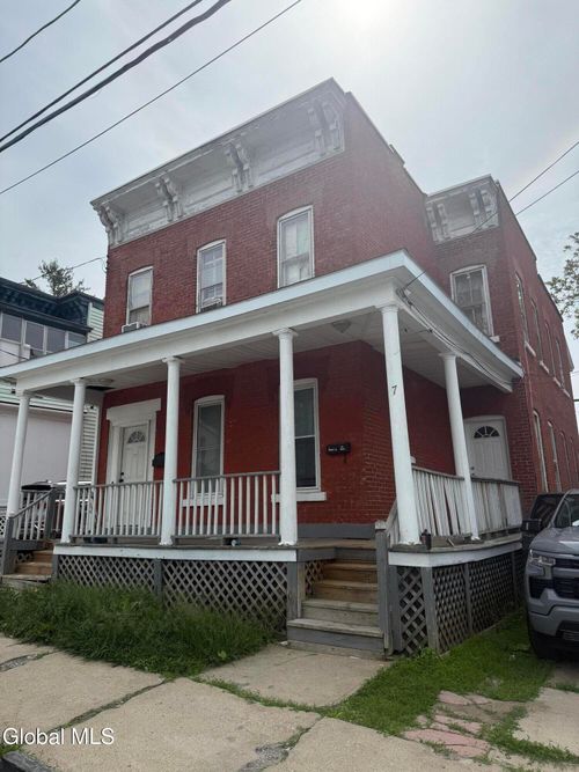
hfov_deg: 56.8
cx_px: 290
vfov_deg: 71.6
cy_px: 386
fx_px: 535
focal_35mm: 24
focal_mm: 6.76
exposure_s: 1/7353
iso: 100
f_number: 1.78
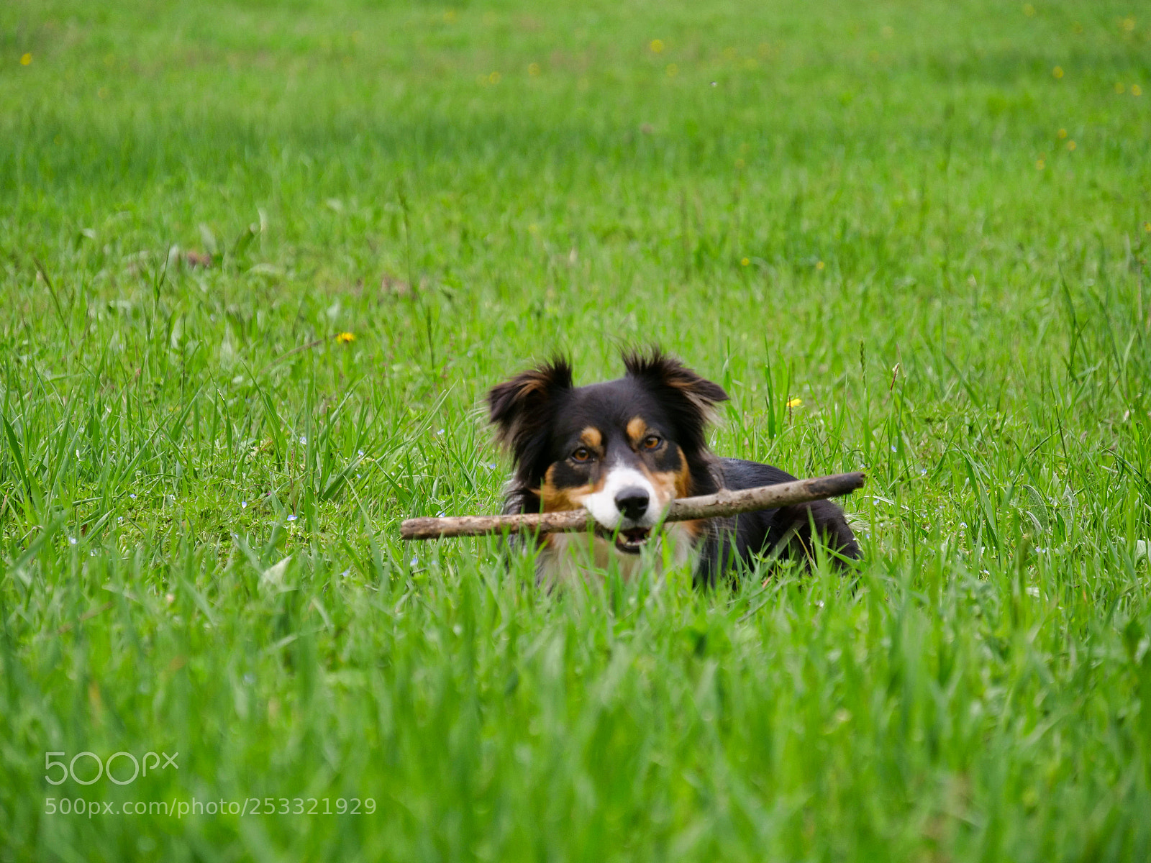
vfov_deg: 7.7
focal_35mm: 194
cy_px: 432
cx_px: 576
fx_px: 6451
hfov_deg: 10.2
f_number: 5.4
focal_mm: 97
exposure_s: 1/400
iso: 200
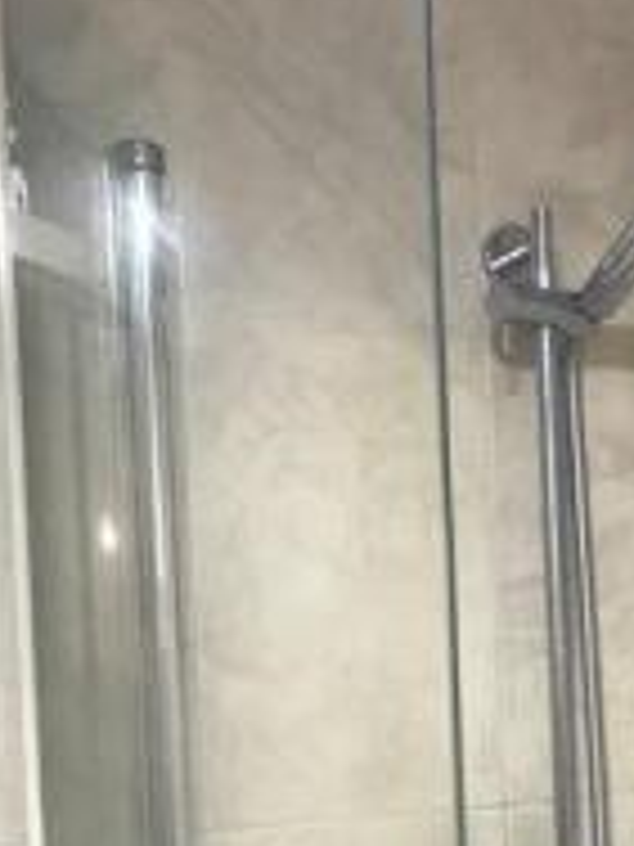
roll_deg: +3.4
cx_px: 692
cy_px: 731
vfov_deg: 28.8
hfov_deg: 21.5
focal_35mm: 65
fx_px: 1587
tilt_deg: -3.0
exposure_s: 1/20
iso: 32
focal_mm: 3.99
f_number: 1.8
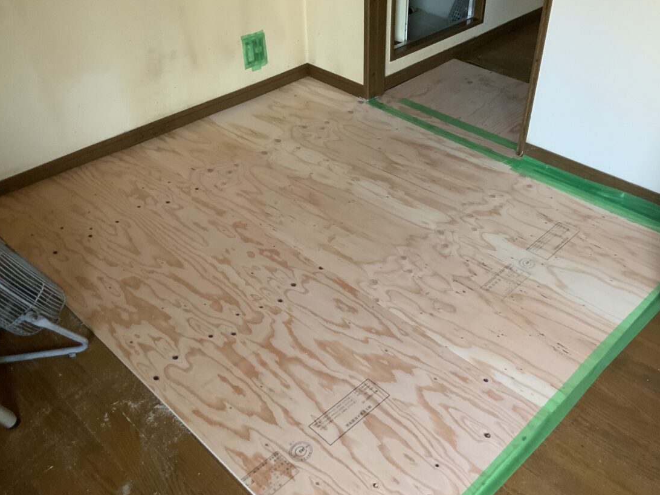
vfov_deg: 41.8
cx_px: 352
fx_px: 648
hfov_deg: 53.9
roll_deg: +1.8
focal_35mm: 34
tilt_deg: -38.7
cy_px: 248
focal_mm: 3
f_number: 1.8
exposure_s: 1/33
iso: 250
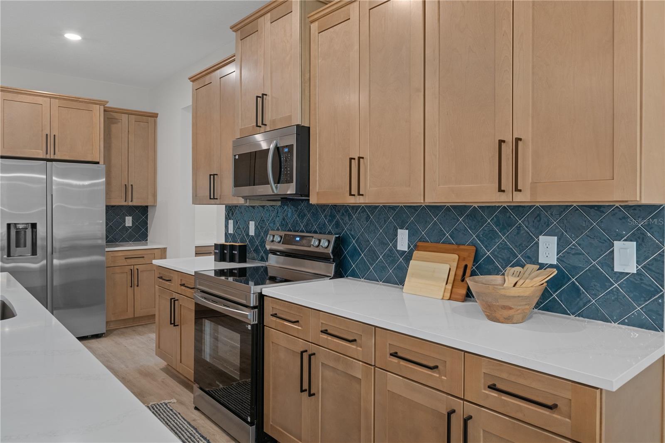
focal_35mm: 24
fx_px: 443
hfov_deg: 73.8
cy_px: 222
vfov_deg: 53.1
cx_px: 332
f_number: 8
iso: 320
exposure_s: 1/8
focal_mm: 16
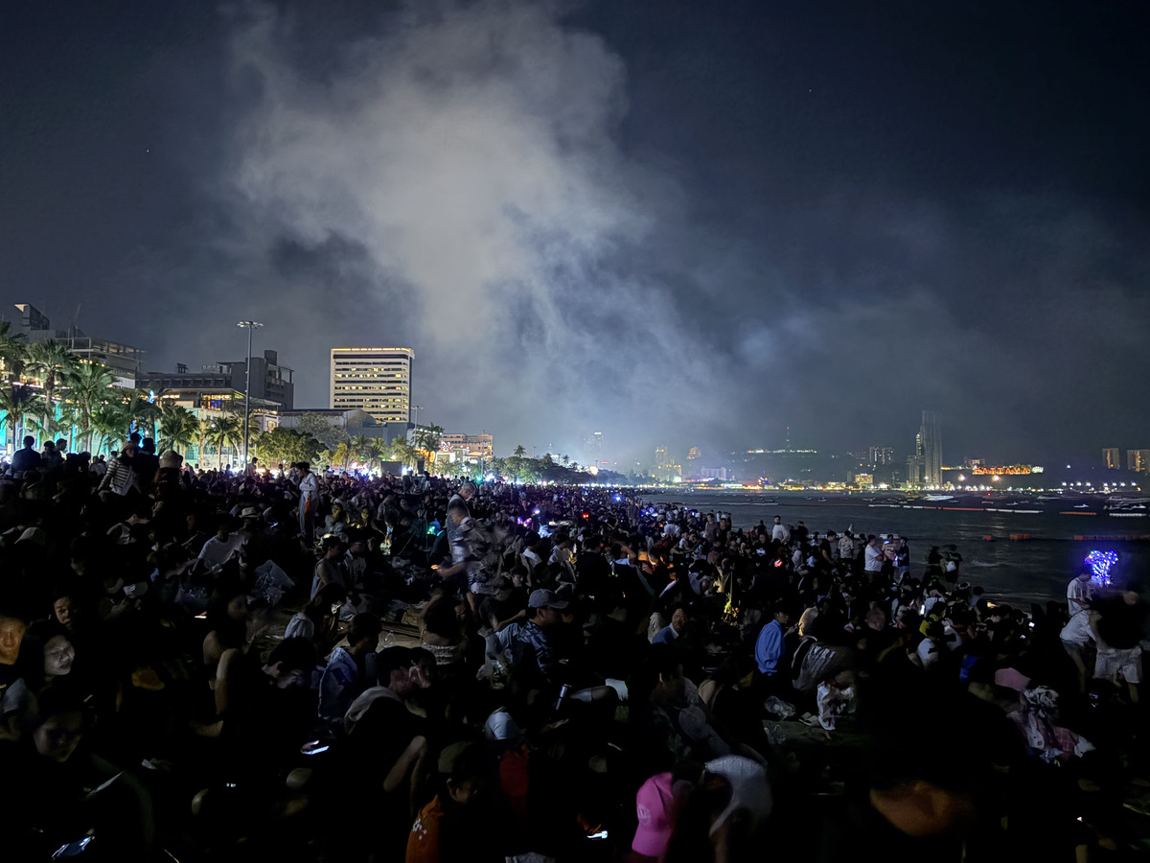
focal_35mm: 26
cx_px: 575
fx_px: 864
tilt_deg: +3.7
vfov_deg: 53.1
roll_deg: +0.5
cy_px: 432
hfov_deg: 67.3
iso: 2000
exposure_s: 1/15
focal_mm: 5.96
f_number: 1.6
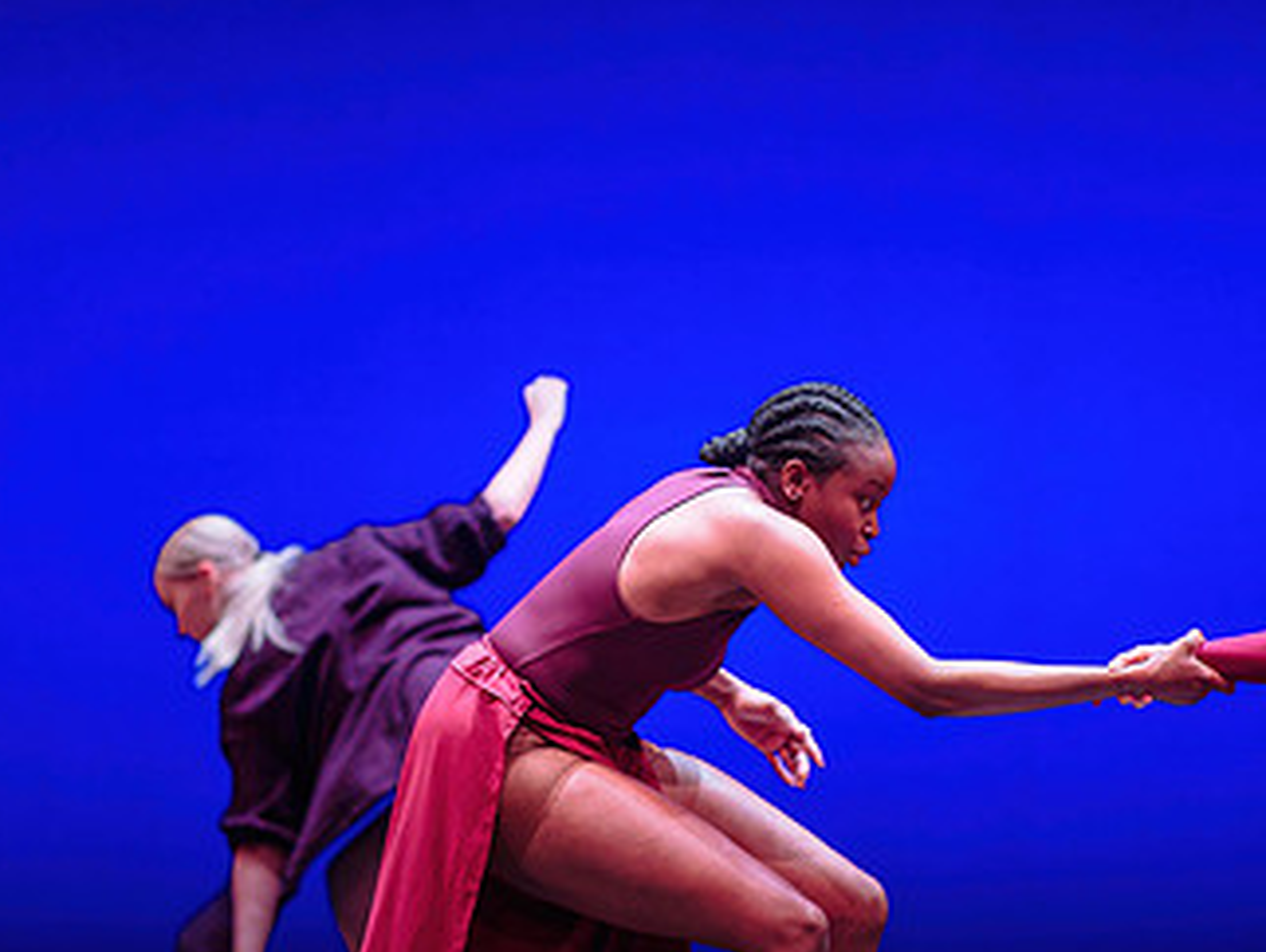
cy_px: 749
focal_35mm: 182
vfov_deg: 8.2
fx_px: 6661
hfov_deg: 10.9
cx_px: 708
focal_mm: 105
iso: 1250
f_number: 1.4
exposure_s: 1/400
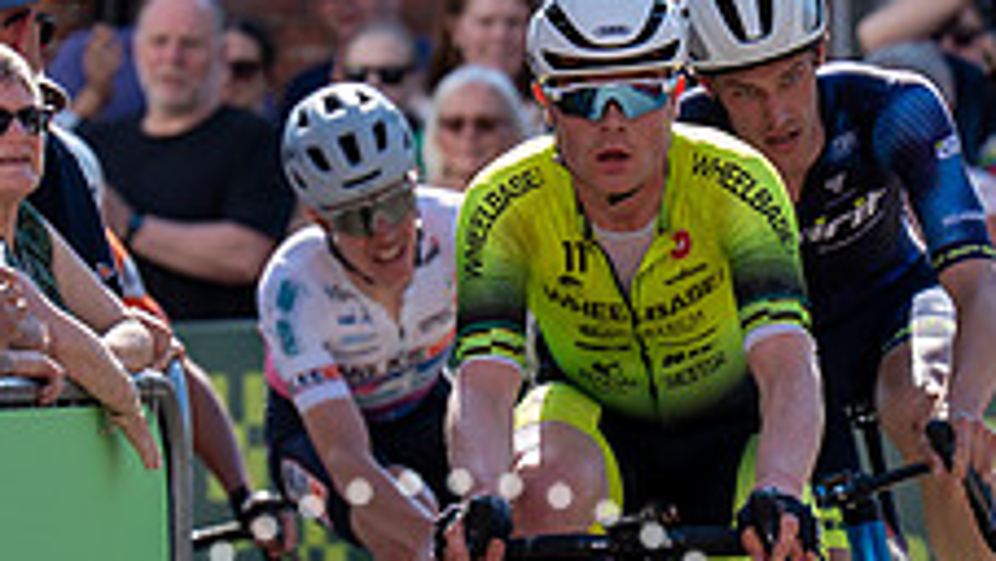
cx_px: 844
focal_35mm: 712
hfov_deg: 3.0
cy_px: 461
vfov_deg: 1.7
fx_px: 18815
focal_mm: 164
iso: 125
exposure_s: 1/1000
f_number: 3.5
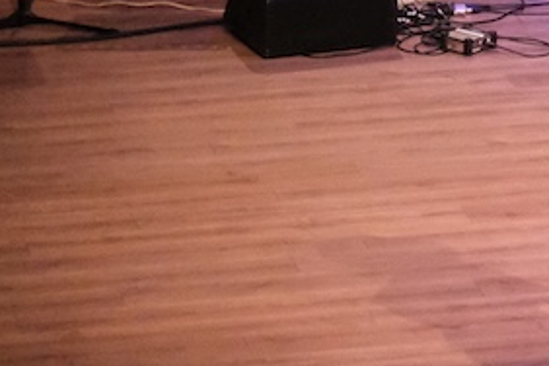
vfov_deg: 4.0
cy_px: -421
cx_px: 1228
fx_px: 5200
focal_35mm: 341
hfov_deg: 5.8
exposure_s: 1/2000
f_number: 2.8
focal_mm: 50
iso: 10000
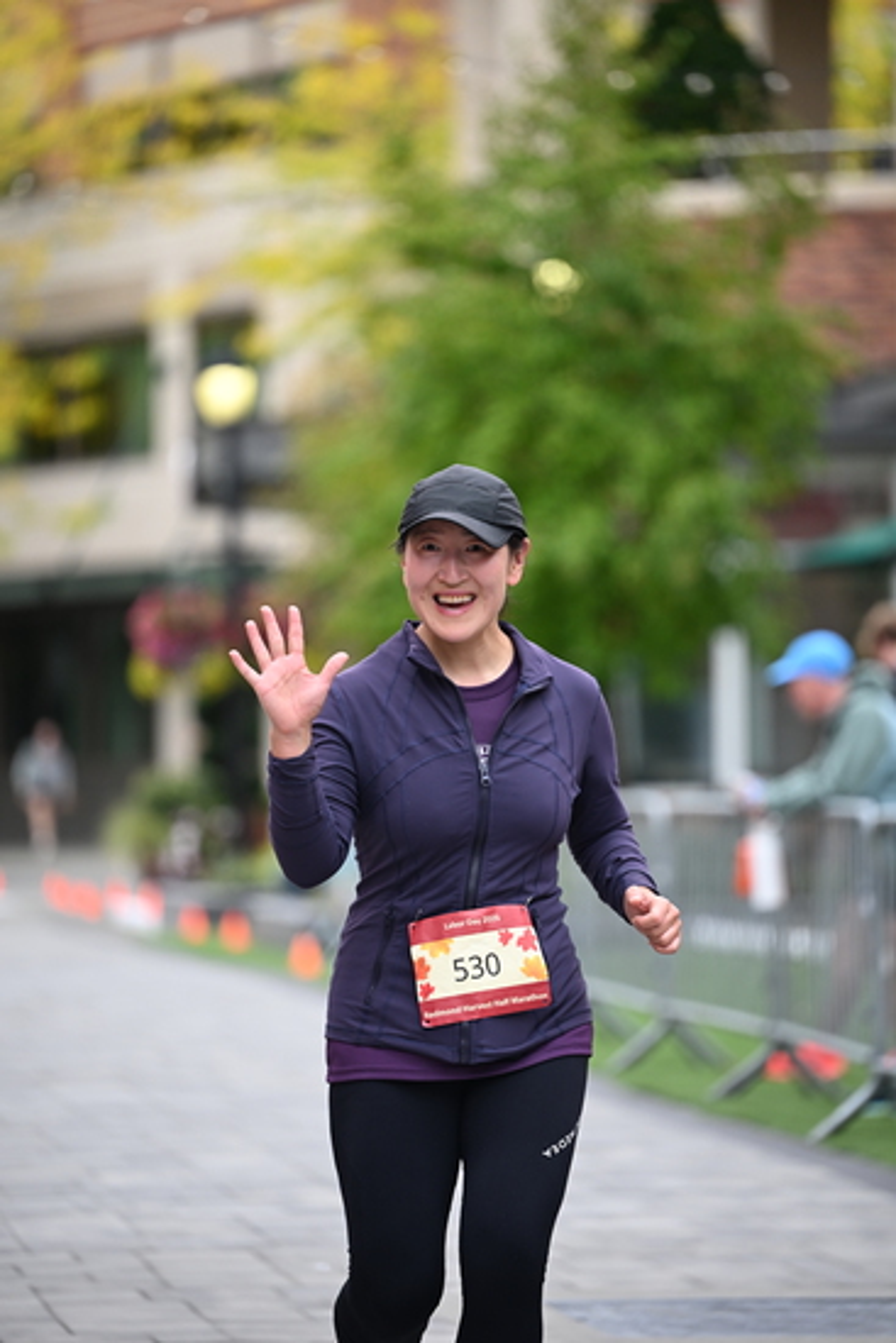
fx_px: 6342
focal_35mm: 170
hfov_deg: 8.1
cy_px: 672
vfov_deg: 12.1
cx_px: 448
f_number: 2.8
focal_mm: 170
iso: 640
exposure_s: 1/1600
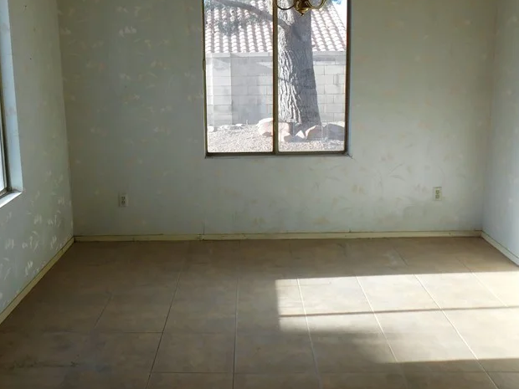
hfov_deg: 48.8
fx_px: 570
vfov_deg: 37.6
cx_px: 221
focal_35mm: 38
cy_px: 166
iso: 125
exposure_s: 1/320
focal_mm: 4
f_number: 3
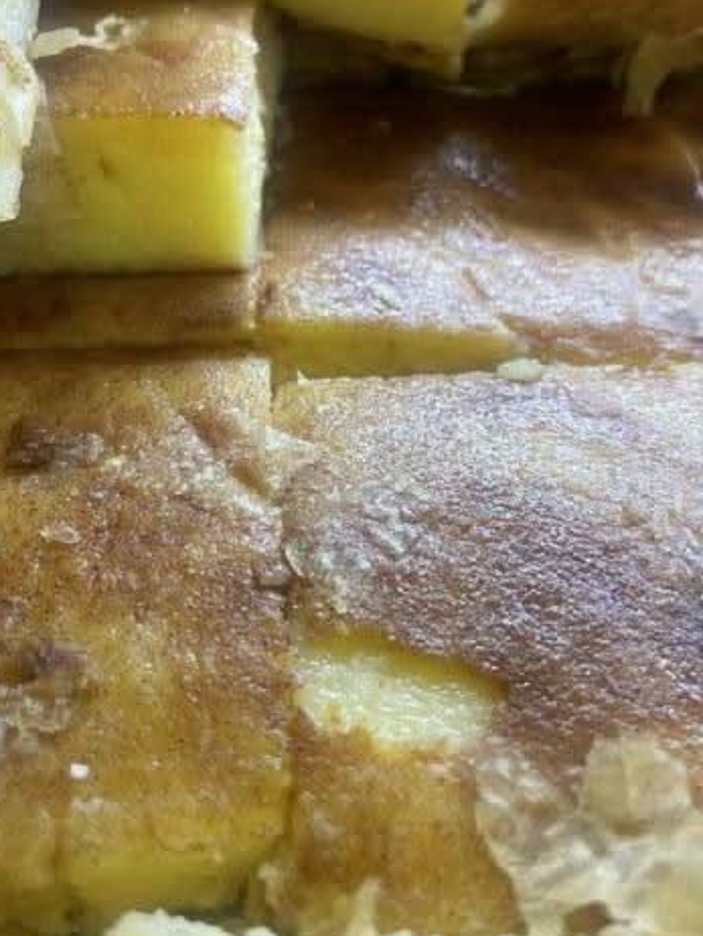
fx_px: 893
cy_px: 359
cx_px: 306
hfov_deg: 42.9
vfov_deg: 54.8
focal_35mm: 33
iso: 80
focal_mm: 5.1
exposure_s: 1/100
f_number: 1.6
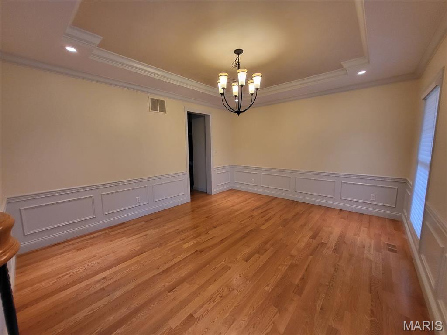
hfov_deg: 106.2
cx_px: 224
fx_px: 168
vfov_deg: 89.9
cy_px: 168
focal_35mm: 13
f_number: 2.2
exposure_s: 1/60
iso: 160
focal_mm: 1.74
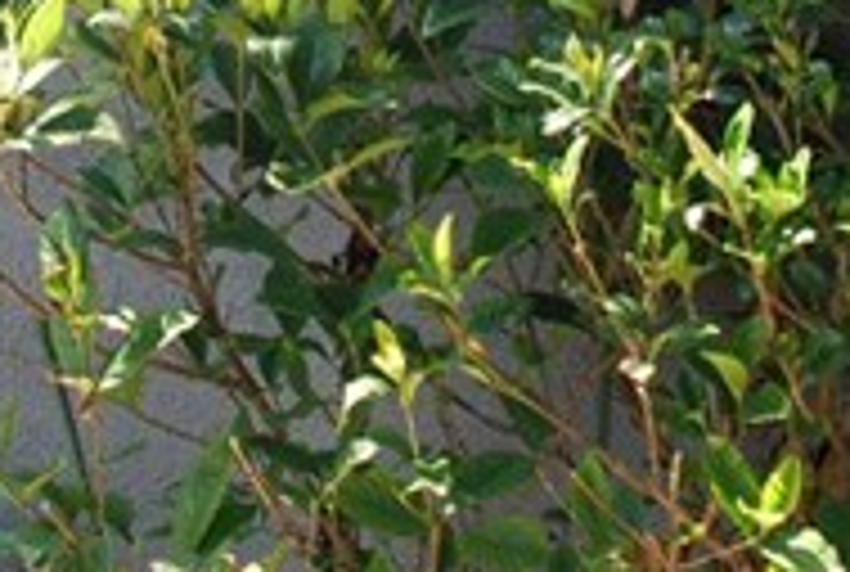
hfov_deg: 14.0
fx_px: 3455
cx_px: 216
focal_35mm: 146
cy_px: -507
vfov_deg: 9.0
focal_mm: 18
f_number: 5.6
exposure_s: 1/125
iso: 160
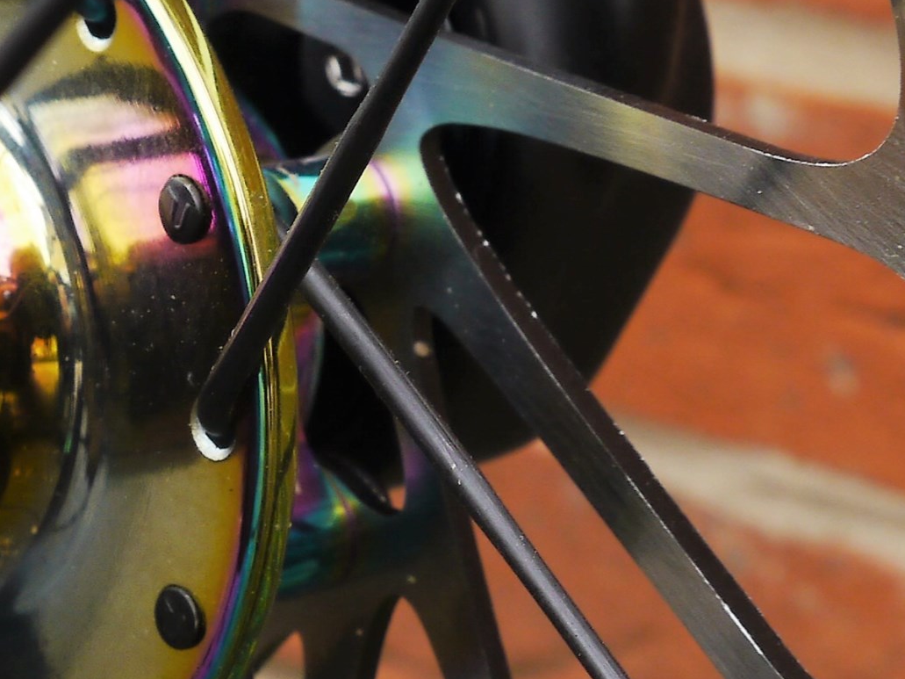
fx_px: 3215
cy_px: 457
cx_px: 123
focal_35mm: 123
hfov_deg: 15.9
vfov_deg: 12.0
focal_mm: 16
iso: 200
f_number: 7.1
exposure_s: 1/60
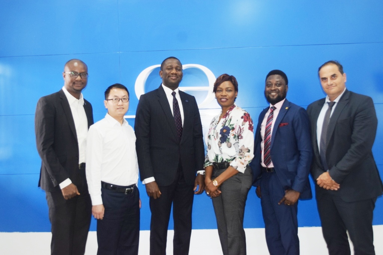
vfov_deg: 34.2
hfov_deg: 49.5
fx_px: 415
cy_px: 128
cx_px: 192
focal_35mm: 39
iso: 1400
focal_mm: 26
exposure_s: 1/60
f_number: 4.2
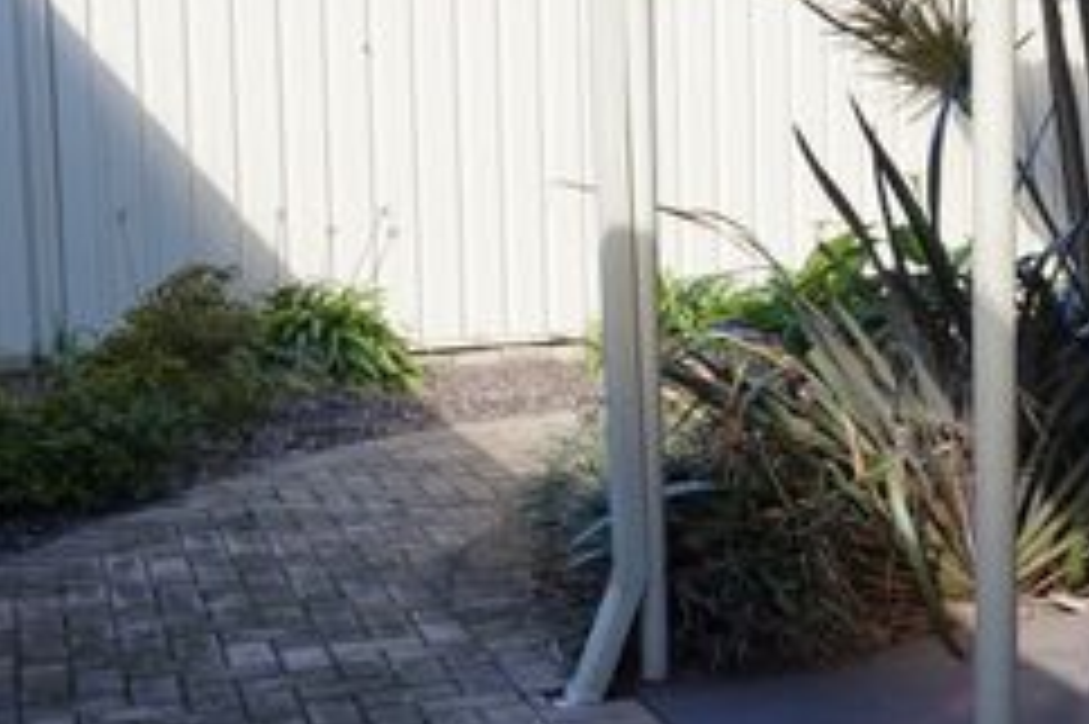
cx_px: 976
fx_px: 2116
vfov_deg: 19.4
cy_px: 295
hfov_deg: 27.8
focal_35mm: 70
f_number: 7.1
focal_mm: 24
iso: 100
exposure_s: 1/100
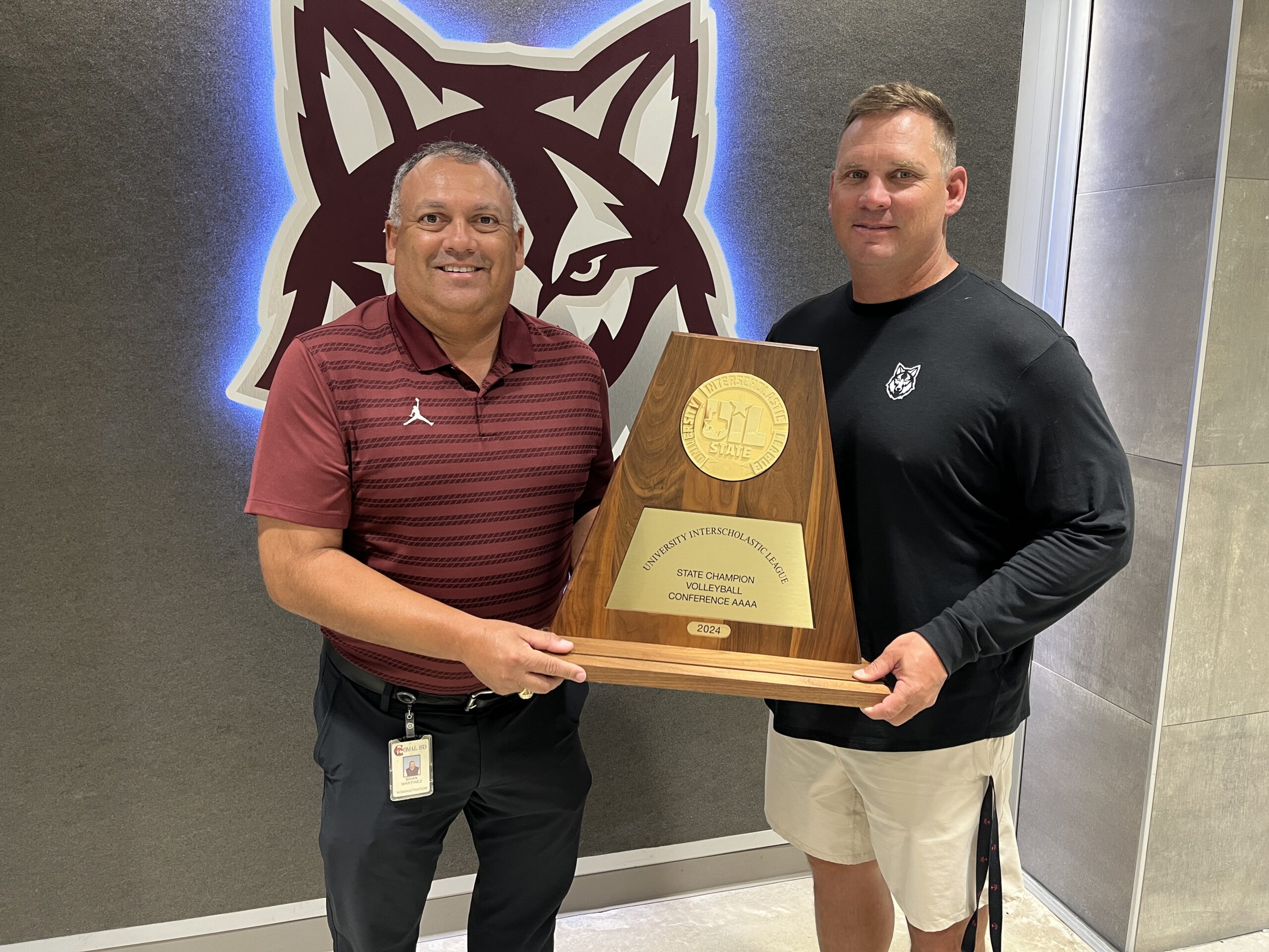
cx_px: 634
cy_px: 476
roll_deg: -0.3
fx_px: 953
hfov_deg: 67.3
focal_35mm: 26
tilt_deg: -11.0
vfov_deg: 53.1
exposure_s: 1/60
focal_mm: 5.1
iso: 160
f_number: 1.6
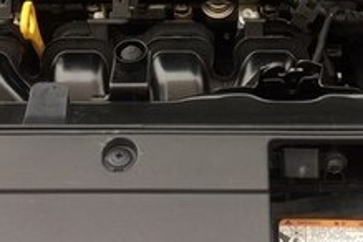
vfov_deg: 14.5
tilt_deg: -38.5
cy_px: -60
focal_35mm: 91
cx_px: 222
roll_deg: -1.0
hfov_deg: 22.3
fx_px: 918
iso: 40
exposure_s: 1/100
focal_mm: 4.15
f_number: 2.2
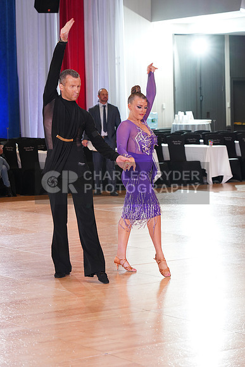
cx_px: 122
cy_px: 184
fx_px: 1071
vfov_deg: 19.5
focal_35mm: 105
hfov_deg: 13.0
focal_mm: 105
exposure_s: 1/160
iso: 1600
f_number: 5.6
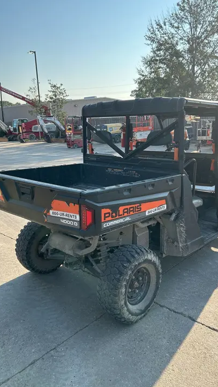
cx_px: 126
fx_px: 298
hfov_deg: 40.1
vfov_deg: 66.1
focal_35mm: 29
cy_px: 192
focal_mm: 5.7
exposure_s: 1/1972
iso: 50
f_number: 1.5
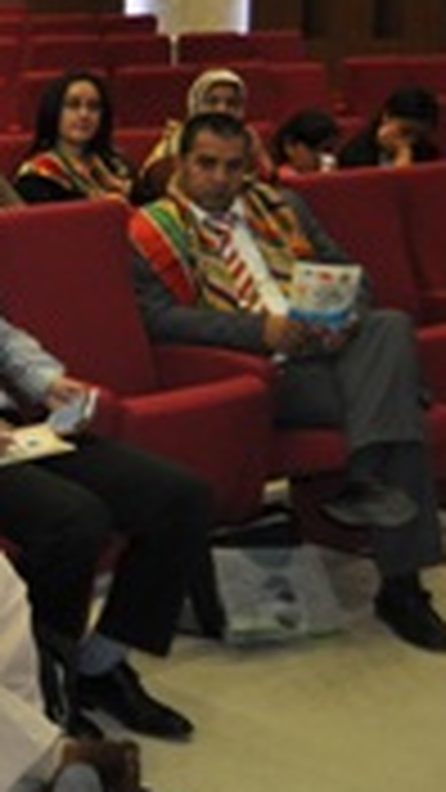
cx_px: -550
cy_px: 297
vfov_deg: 26.4
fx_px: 1682
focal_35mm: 80
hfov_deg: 12.5
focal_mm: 20
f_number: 3.8
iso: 800
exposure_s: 1/60
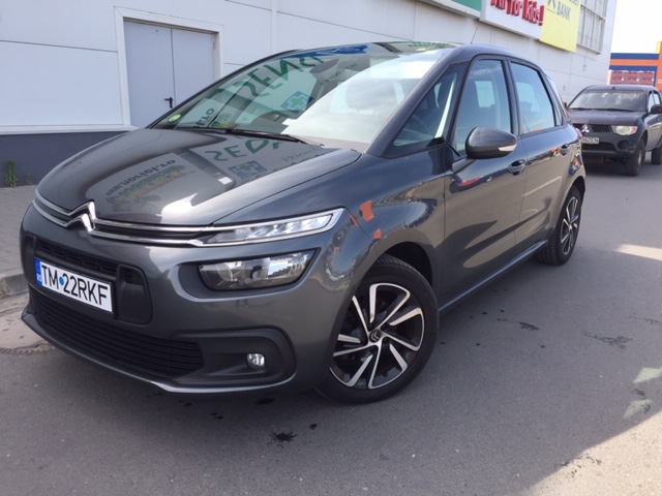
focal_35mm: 29
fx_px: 555
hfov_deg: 61.7
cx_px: 331
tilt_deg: -14.1
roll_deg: -1.9
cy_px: 248
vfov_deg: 48.2
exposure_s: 1/542
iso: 32
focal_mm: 4.15
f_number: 2.2
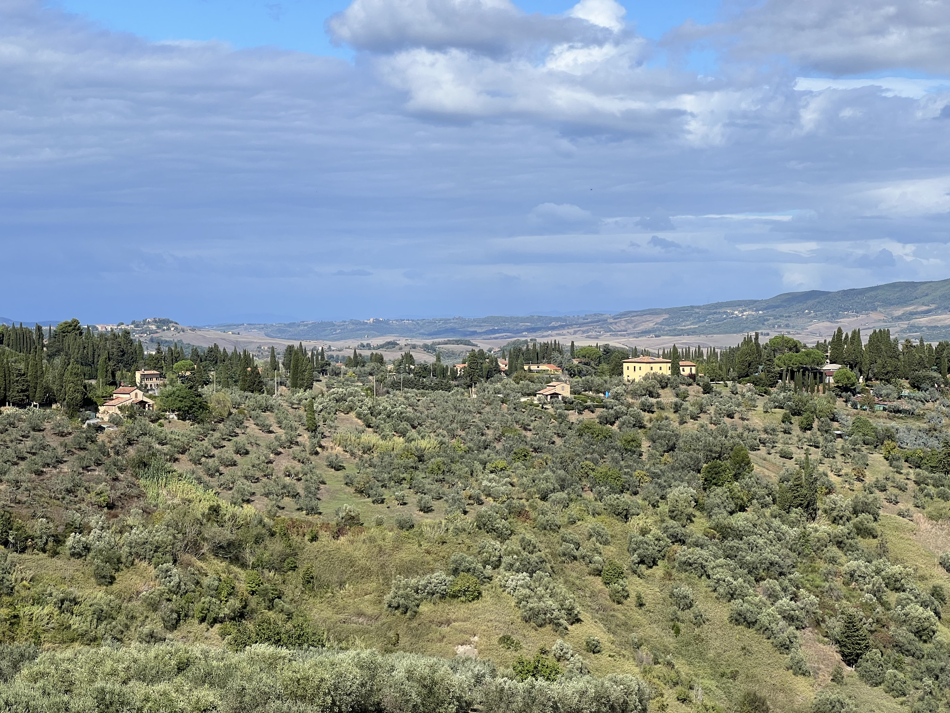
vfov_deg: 19.1
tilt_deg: -0.3
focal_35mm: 77
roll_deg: +0.2
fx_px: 2113
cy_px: 356
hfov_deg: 25.3
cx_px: 475
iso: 32
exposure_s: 1/1193
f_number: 2.8
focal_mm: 9
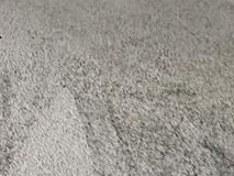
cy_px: -355
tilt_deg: +1.9
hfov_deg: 10.6
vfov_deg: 10.2
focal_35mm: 105
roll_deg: +1.5
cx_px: -511
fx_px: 710
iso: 64
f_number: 2.2
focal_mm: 2.22
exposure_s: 1/151
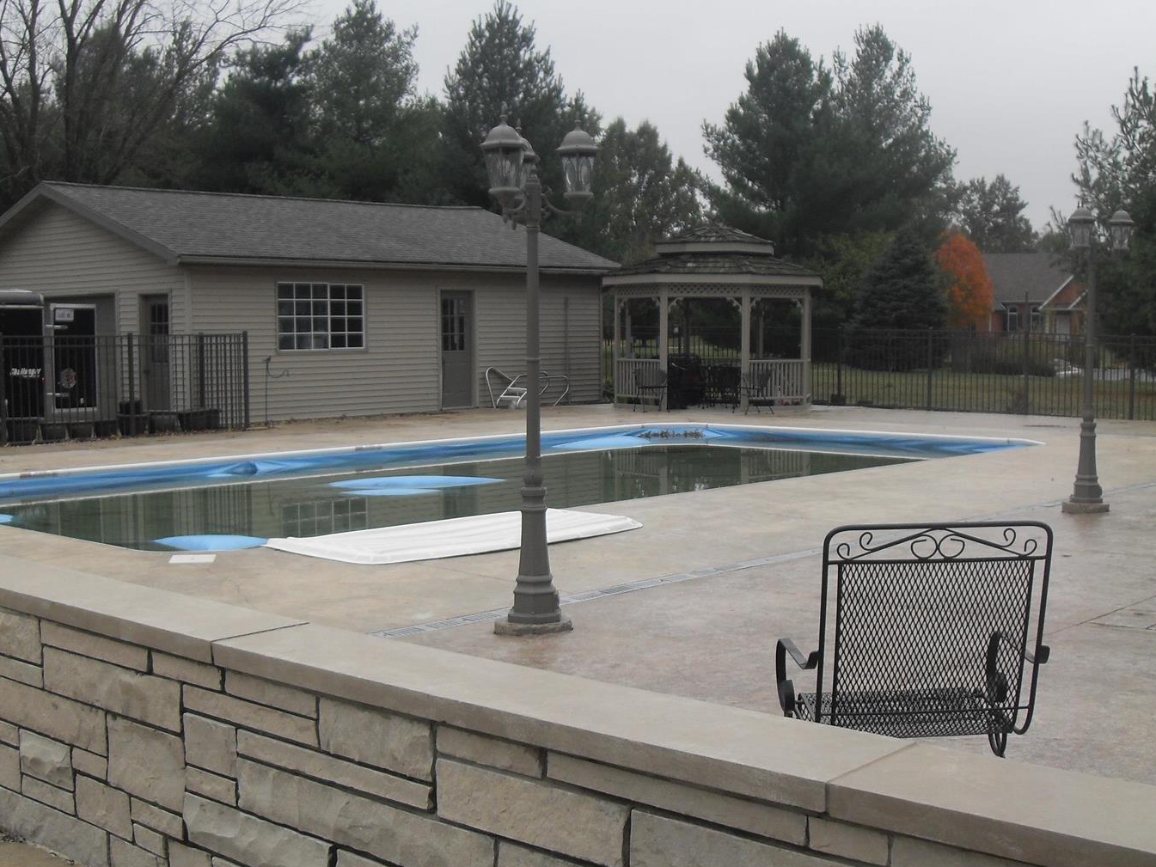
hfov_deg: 42.8
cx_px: 658
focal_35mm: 44
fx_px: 1470
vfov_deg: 32.9
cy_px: 461
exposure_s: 1/60
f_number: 8.9
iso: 80
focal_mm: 6.3
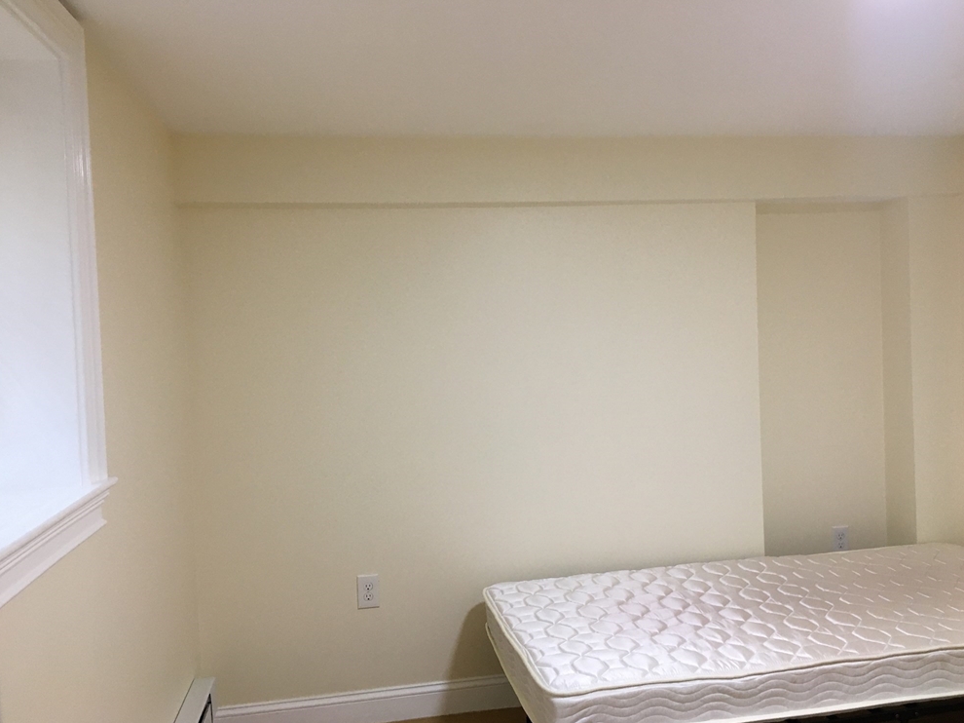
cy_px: 364
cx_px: 493
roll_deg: +1.2
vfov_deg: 46.8
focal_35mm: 30
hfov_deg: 60.0
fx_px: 835
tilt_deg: -1.2
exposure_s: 1/30
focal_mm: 4.15
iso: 80
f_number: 2.2
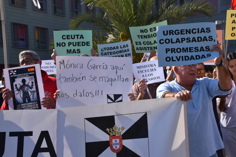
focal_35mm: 75
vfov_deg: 18.2
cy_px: 78
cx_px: 118
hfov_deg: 27.0
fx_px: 492
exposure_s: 1/400
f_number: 10
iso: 200
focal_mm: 50
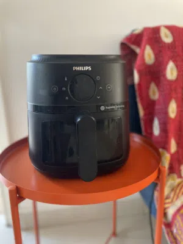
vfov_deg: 67.3
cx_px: 92
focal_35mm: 26
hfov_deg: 53.1
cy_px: 122
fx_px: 183
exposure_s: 1/33
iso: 400
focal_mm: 4.2
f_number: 1.6
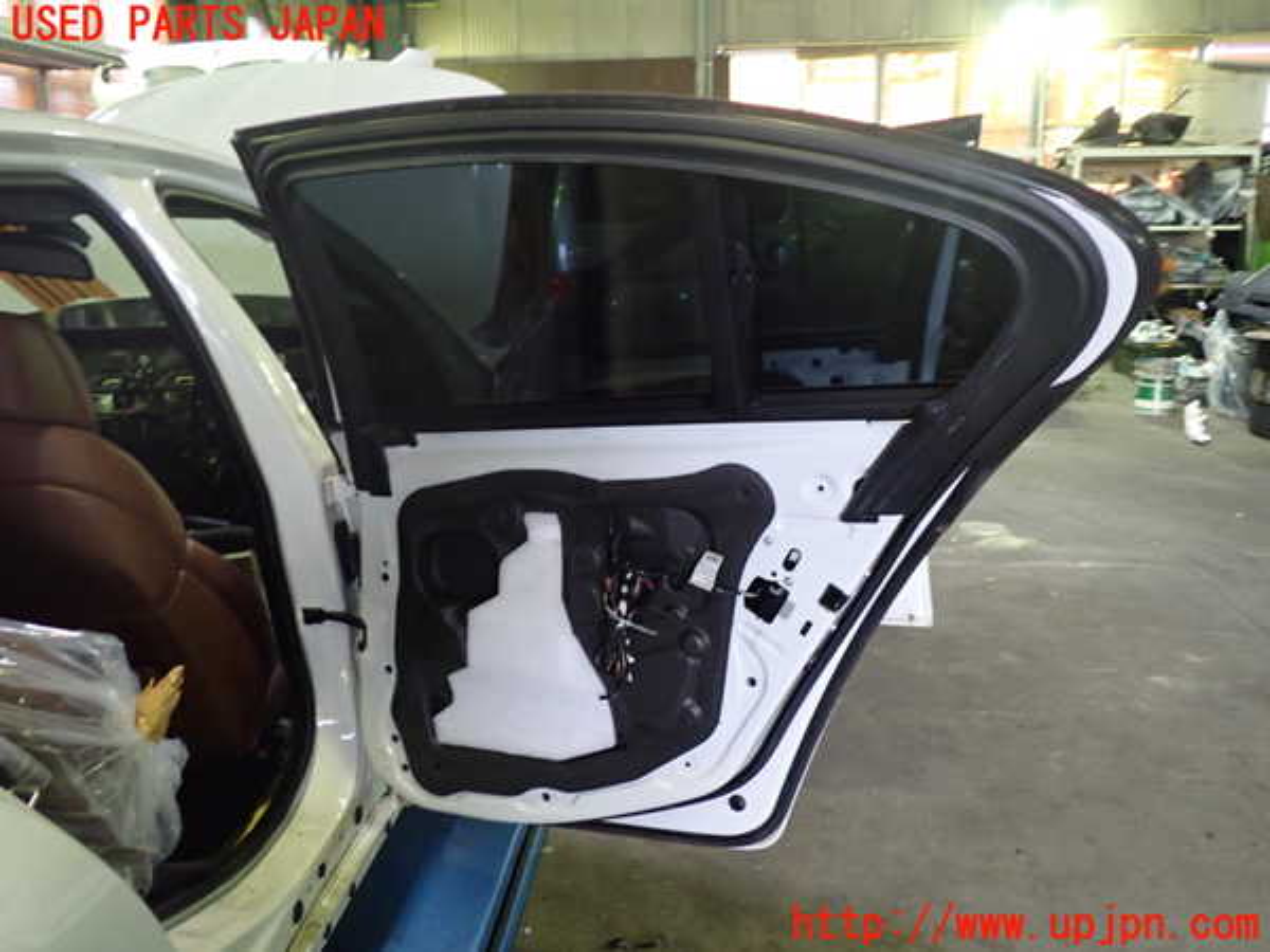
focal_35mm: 30
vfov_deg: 46.8
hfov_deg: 60.0
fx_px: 1101
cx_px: 635
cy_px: 476
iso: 500
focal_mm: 5.4
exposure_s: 1/30
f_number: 2.3
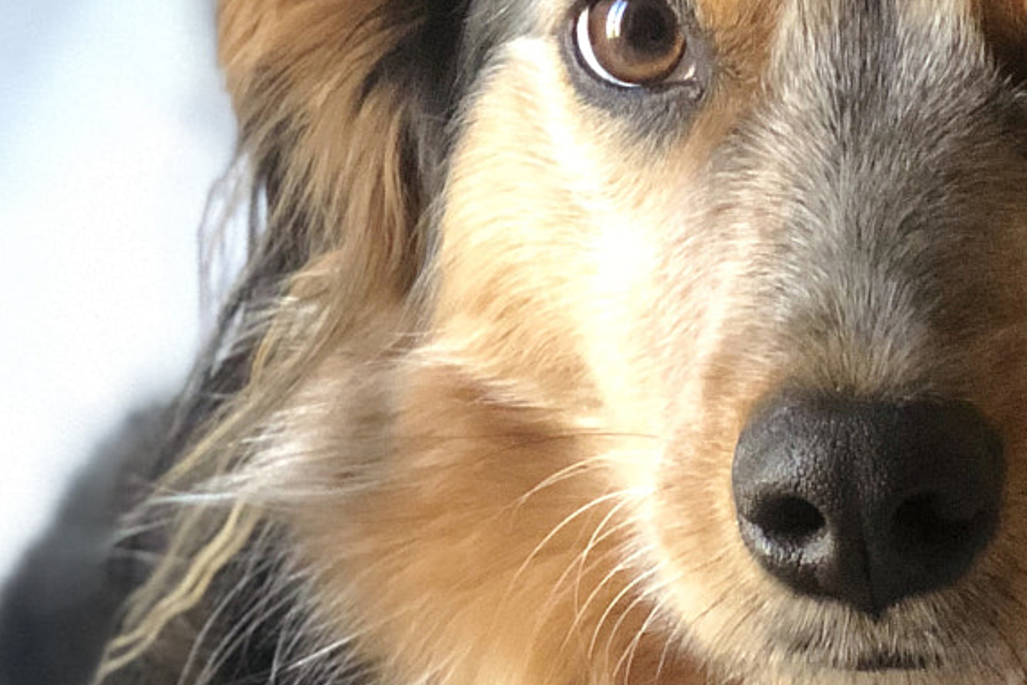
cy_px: 854
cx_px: 802
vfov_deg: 8.2
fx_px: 4737
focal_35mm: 166
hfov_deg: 12.3
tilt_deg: -10.5
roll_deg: -6.9
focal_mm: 6.6
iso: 800
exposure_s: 1/60
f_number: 2.8
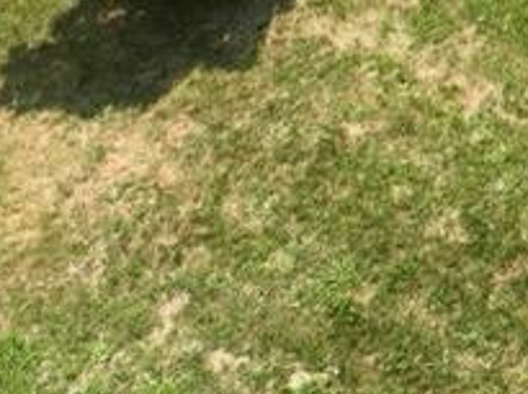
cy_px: -619
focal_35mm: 150
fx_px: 2284
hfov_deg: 11.2
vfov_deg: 8.8
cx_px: 1244
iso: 120
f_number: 2.8
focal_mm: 12.29
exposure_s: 1/1250
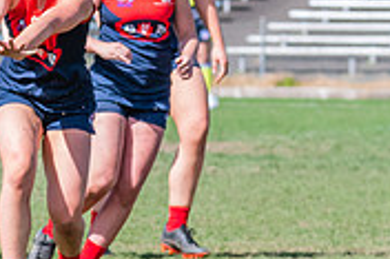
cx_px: -2
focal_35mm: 792
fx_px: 8572
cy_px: 44
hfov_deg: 2.6
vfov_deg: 1.7
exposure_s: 1/1600
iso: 800
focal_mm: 180
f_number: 8
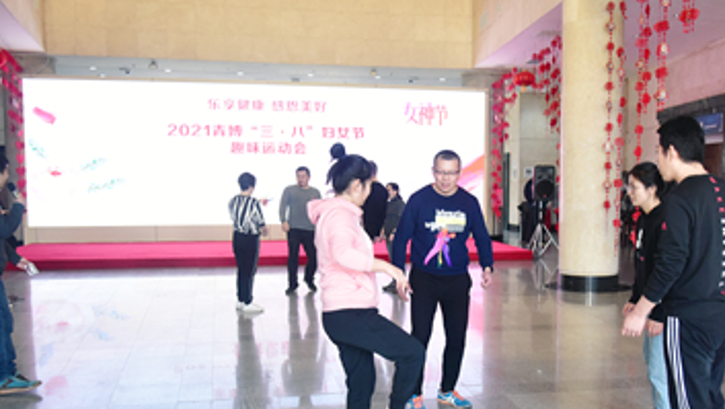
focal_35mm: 40
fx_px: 769
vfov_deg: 29.7
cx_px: 437
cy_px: 252
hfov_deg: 50.1
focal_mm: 27
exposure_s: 1/200
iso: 3200
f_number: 4.5
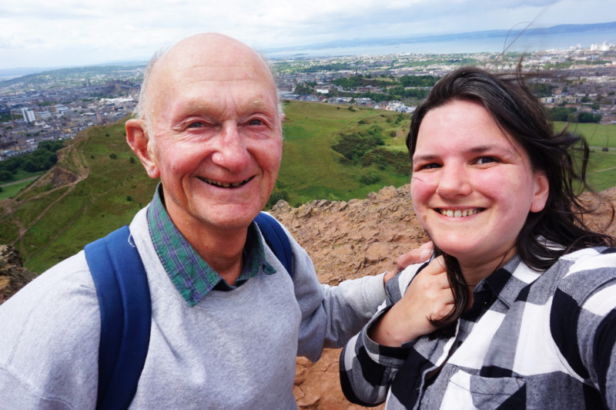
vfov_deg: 53.1
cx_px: 308
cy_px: 205
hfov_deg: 73.8
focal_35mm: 24
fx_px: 410
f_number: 11
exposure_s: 1/80
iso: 100
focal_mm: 16
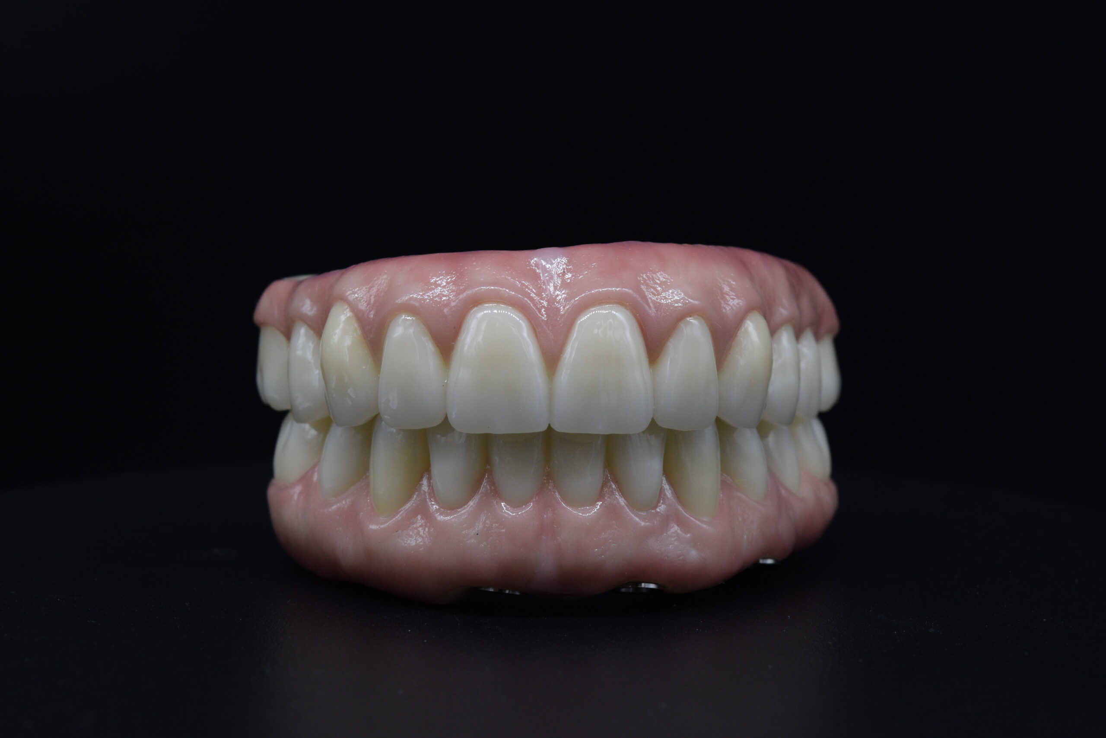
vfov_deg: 19.7
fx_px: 2120
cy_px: 369
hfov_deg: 29.2
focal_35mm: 69
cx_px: 553
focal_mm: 46
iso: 400
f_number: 11
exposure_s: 1/25
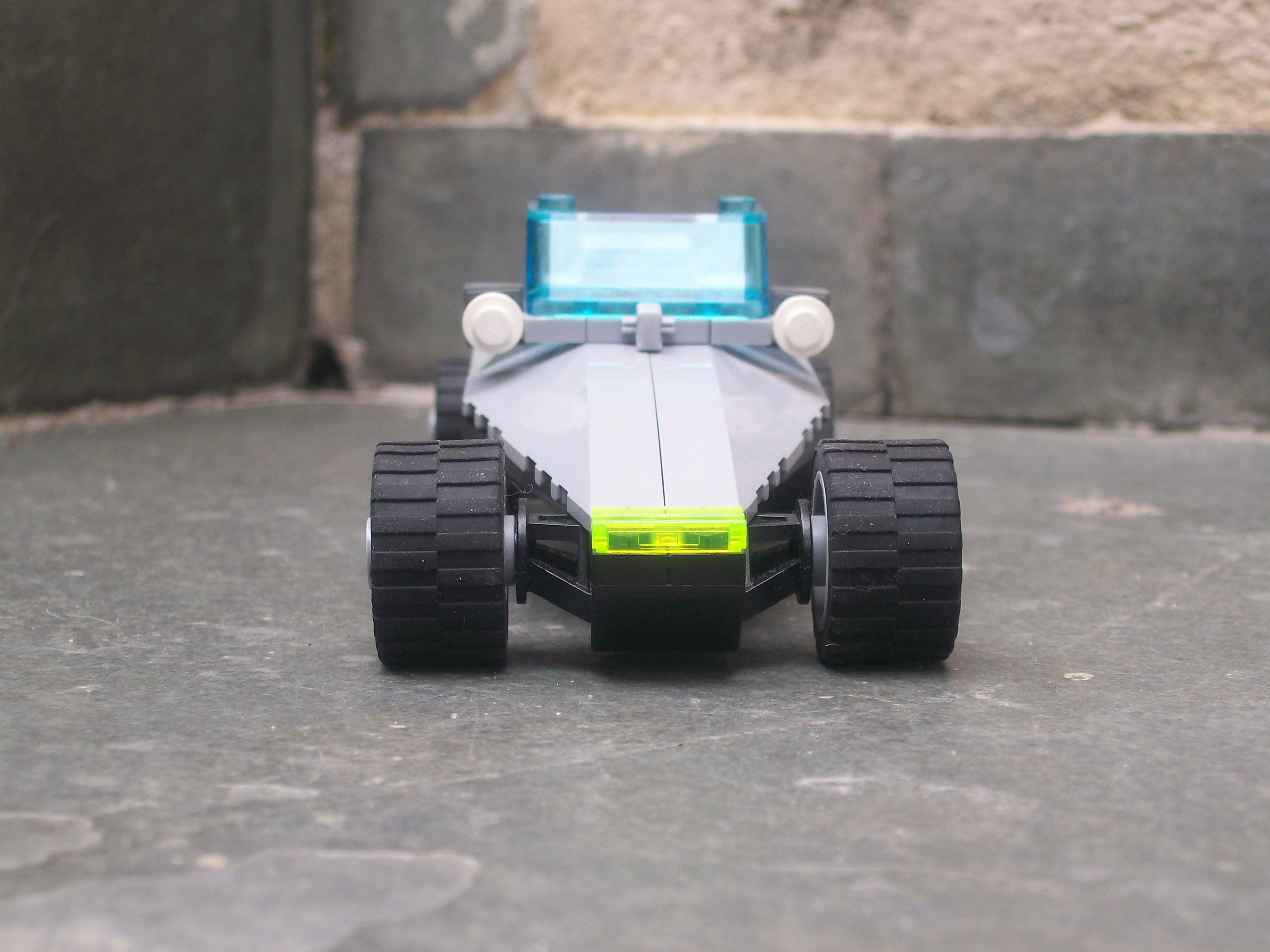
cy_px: 476
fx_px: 2568
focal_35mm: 70
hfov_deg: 27.8
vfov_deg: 21.0
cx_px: 635
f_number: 3.8
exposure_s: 1/129
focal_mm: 11.6
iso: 80
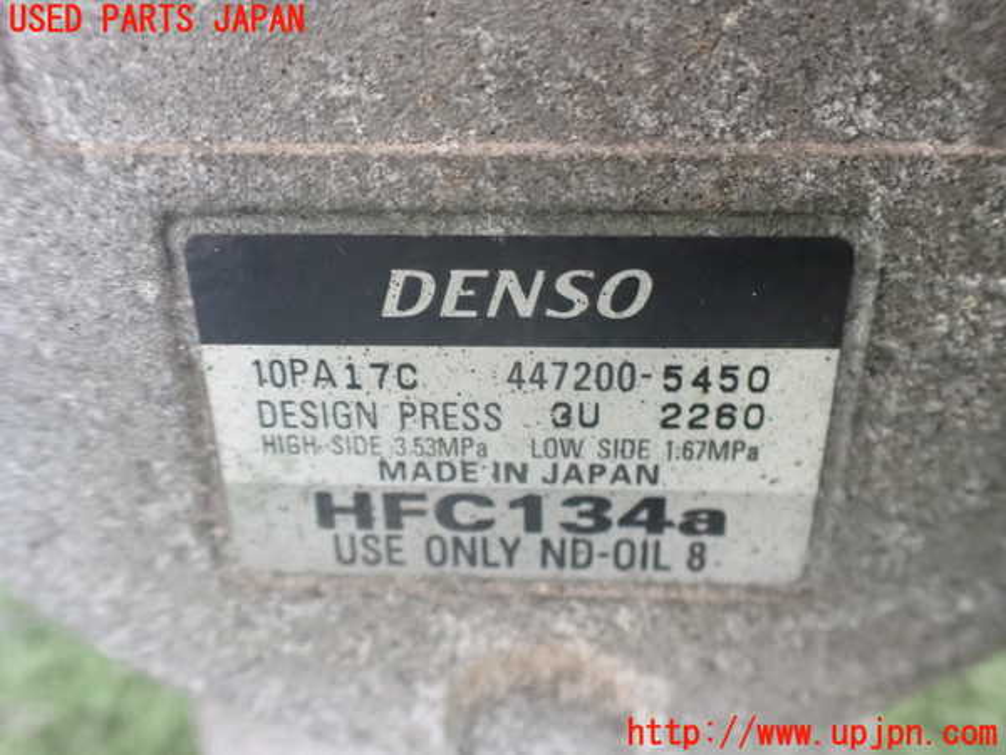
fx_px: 872
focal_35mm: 30
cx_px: 503
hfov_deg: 60.0
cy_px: 378
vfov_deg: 46.8
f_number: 2.3
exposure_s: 1/30
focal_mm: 5.4
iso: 1250
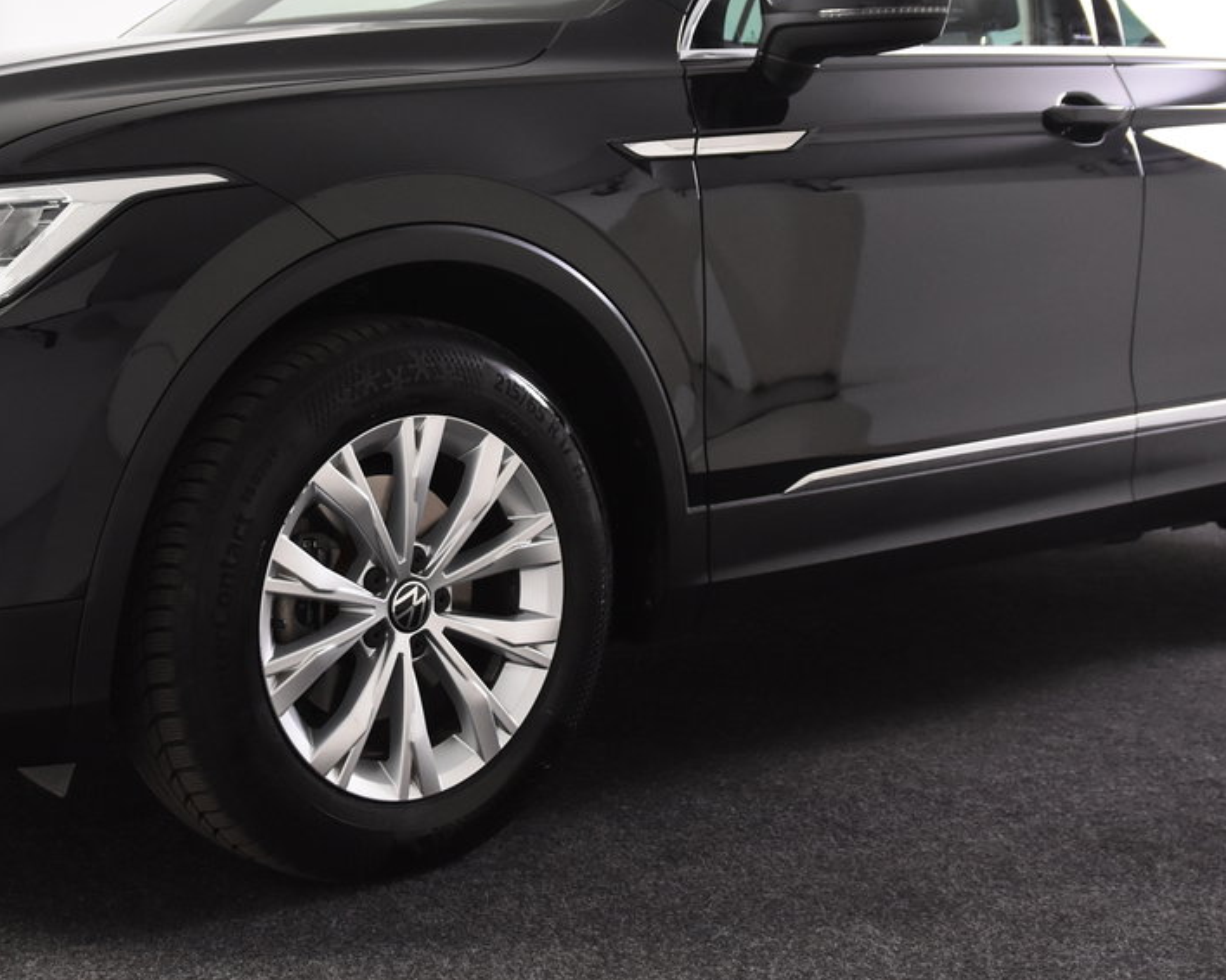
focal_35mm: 56
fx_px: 2031
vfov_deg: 26.9
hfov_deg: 33.4
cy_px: 276
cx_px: 438
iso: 1600
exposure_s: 1/60
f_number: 4
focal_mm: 22
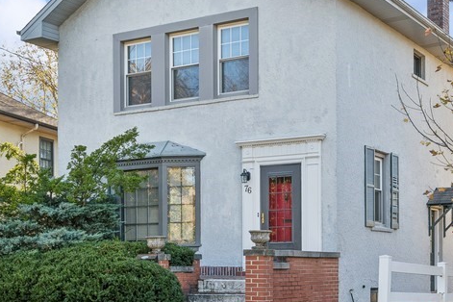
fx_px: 793
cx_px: 253
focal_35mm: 63
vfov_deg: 21.6
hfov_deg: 31.9
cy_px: 136
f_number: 9.5
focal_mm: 22
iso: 200
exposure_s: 1/60
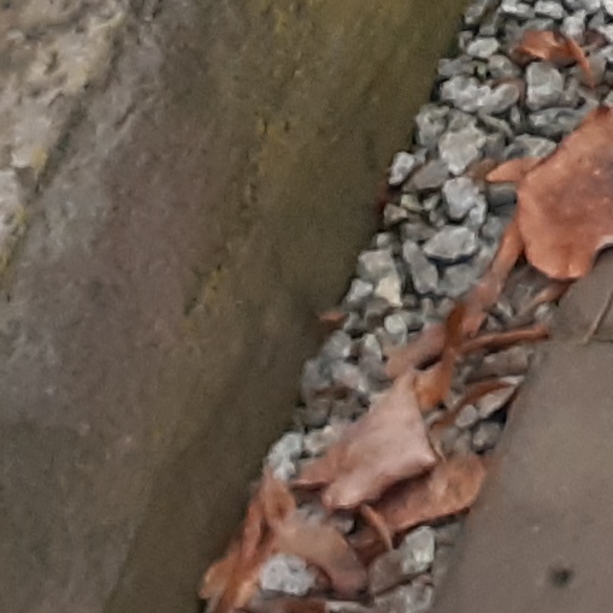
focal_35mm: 208
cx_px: 2220
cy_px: -1048
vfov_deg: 7.6
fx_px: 4167
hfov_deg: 7.0
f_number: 1.7
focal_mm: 3.92
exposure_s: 1/50
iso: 100
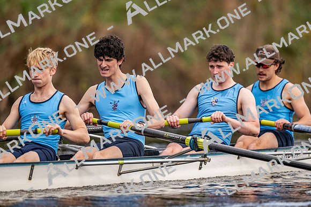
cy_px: 104
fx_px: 5184
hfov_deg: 3.4
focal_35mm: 600
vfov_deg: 2.3
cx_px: 156
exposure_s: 1/2500
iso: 1600
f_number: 4
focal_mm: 600
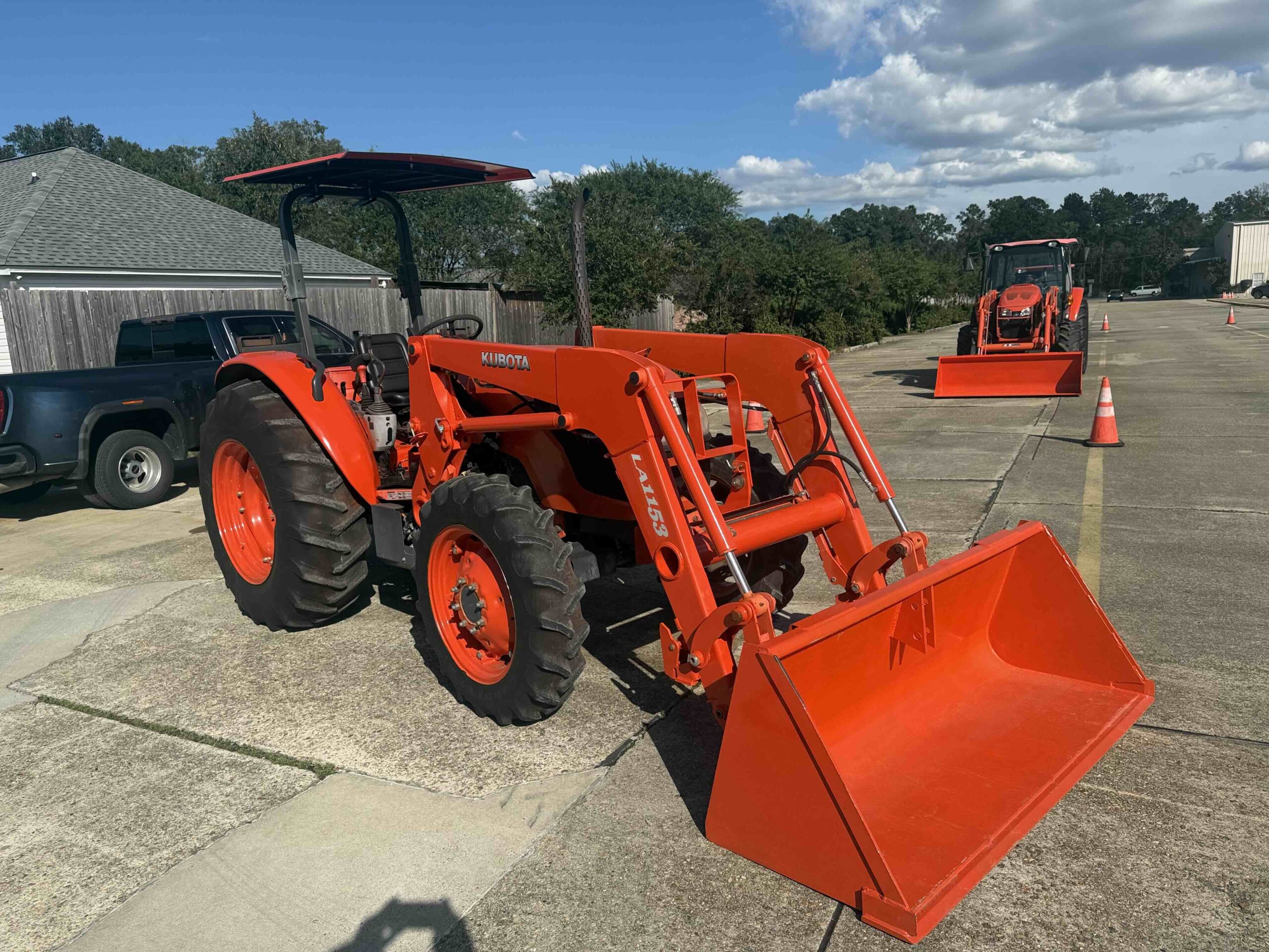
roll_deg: +2.7
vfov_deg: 56.8
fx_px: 880
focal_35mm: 24
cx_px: 634
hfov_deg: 71.6
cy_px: 476
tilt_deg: -10.2
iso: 80
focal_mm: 6.76
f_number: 1.78
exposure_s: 1/5714
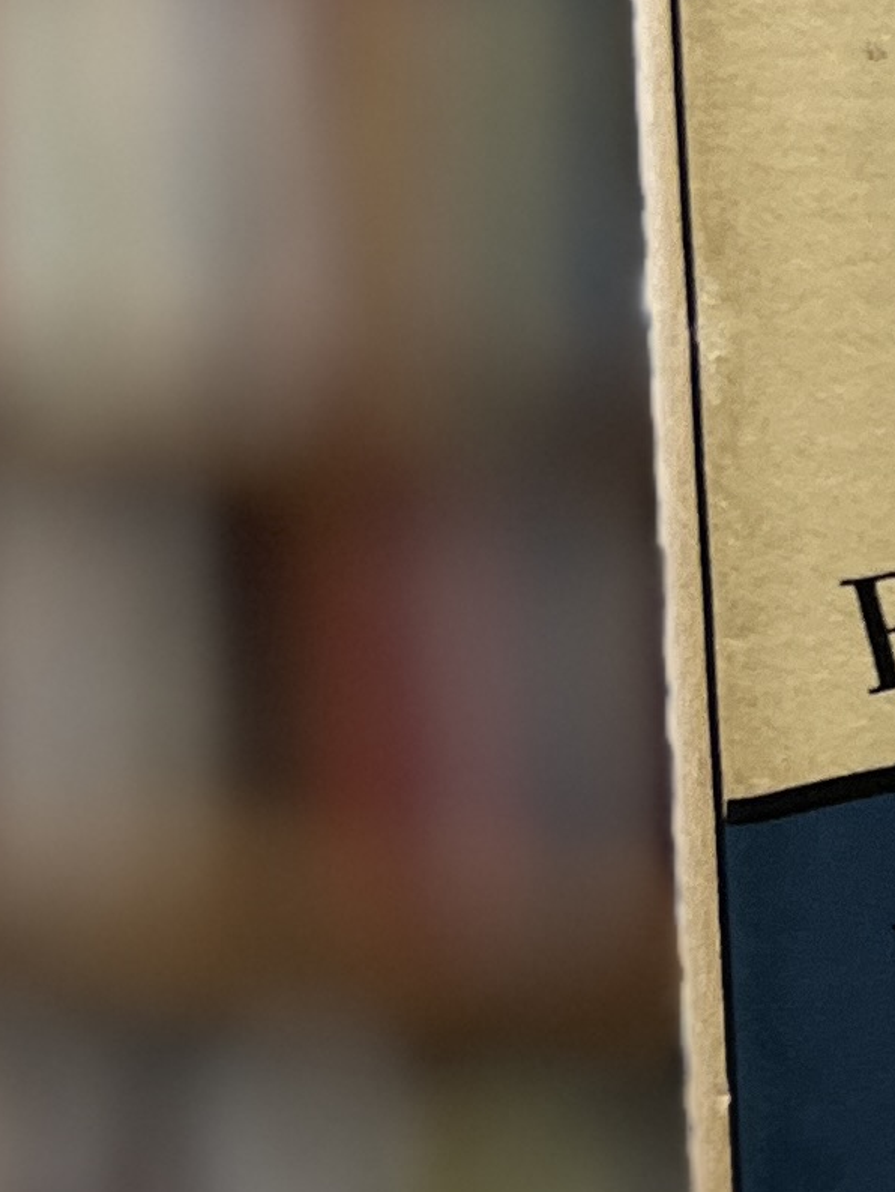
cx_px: 1963
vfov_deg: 14.9
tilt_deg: -12.0
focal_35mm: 132
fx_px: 4548
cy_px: 637
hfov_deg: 10.1
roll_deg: -1.8
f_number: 1.5
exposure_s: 1/60
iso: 125
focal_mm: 5.7
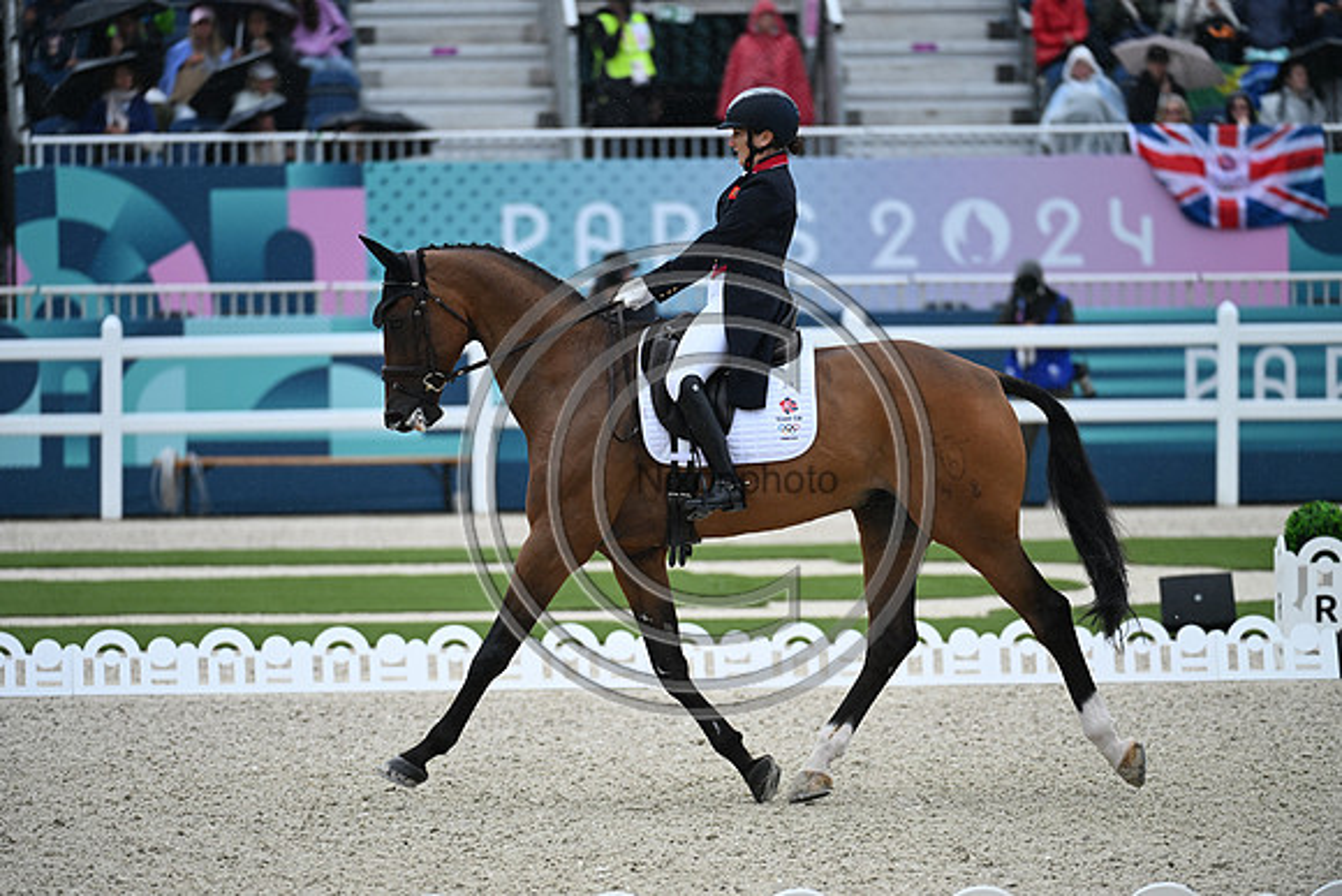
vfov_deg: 4.2
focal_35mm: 330
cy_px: 448
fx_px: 12304
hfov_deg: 6.2
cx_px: 671
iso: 450
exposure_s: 1/1250
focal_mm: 330
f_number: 4.5
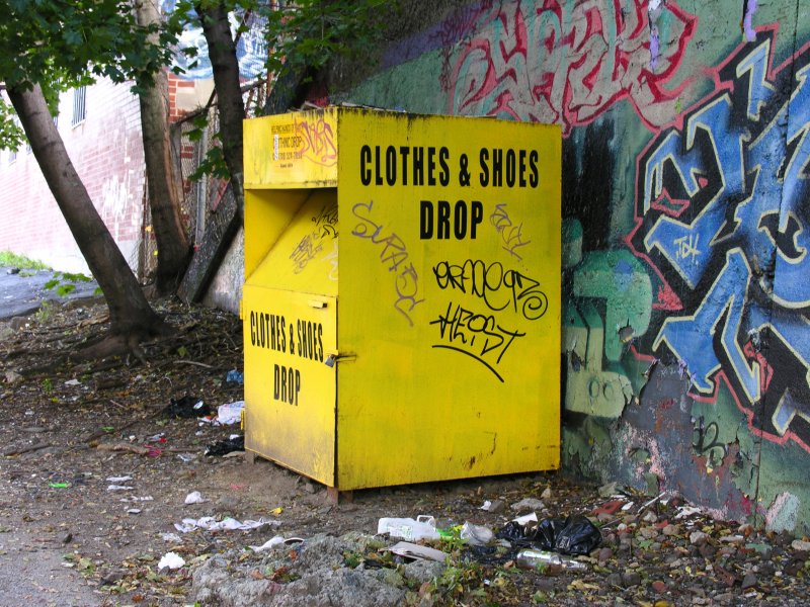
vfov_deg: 24.8
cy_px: 304
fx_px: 1381
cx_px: 405
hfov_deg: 32.7
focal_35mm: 59
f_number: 5.6
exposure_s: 1/7
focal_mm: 15
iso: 50
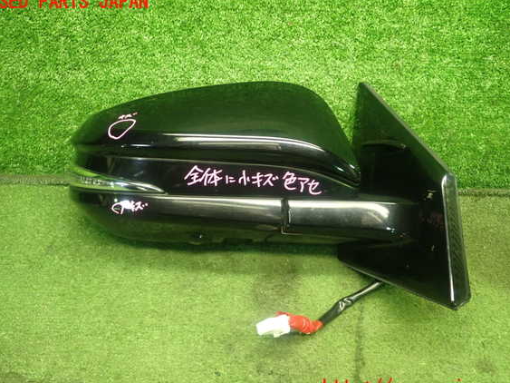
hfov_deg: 56.8
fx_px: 471
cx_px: 255
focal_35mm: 32
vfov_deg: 44.1
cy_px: 195
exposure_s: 1/30
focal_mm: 5.4
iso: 320
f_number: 2.3
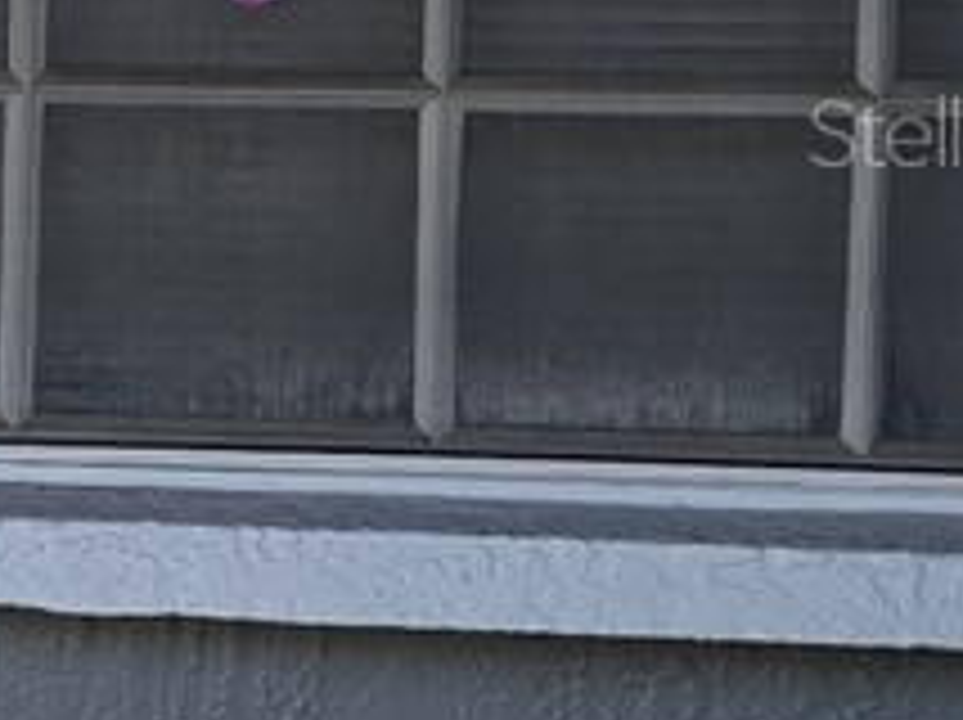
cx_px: -2367
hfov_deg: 8.5
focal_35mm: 172
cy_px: 130
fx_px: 4780
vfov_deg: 8.6
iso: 12
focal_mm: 6.3
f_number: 1.7
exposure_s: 1/120
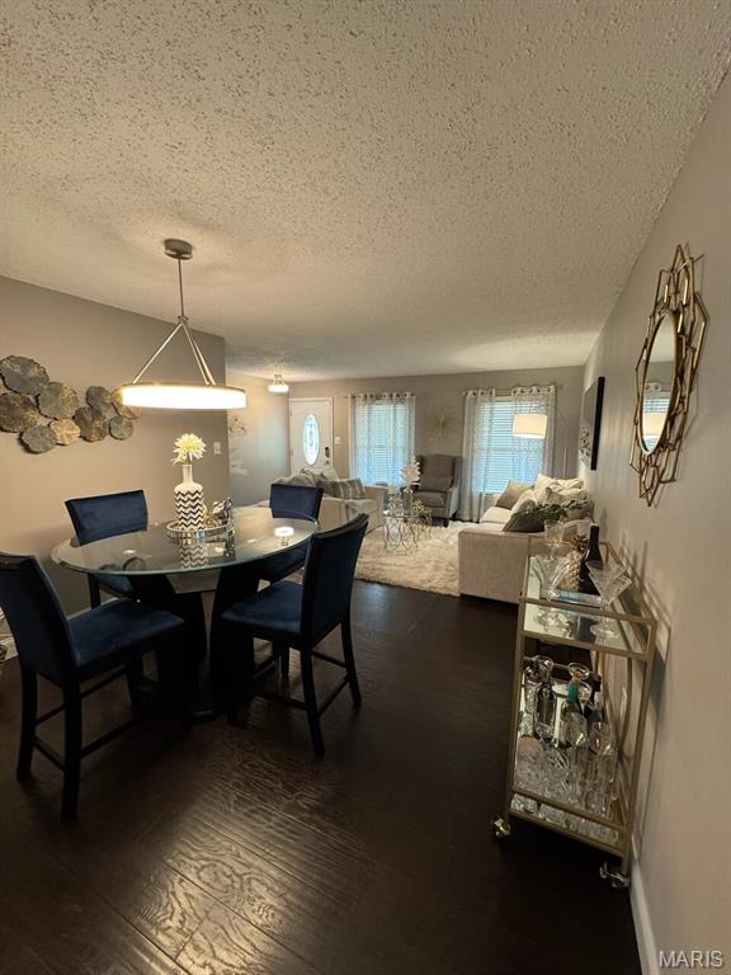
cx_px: 366
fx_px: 394
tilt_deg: -8.4
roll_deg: +0.4
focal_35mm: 14
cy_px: 488
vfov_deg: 102.1
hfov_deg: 85.7
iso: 320
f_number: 2.2
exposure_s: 1/60
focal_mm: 2.22
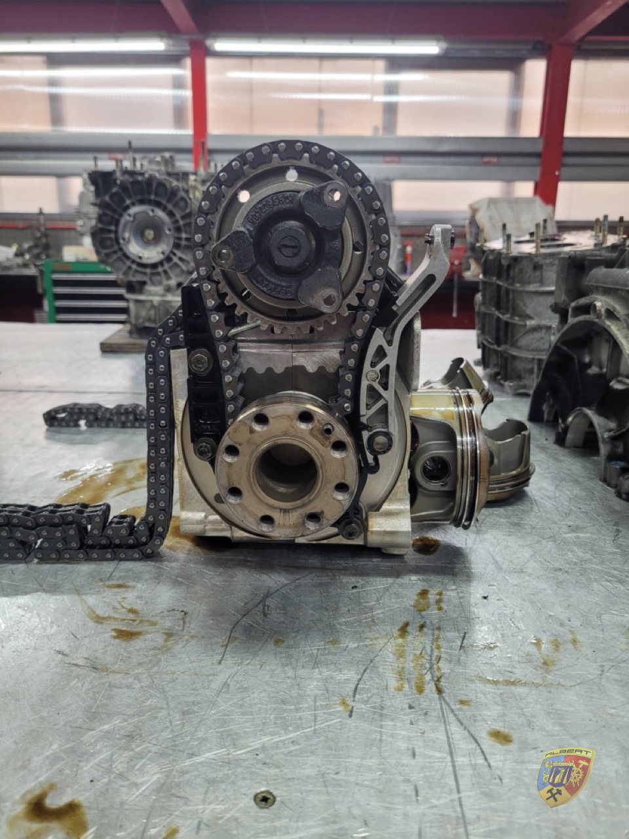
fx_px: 630
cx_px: 314
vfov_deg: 67.3
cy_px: 420
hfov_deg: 53.1
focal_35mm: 26
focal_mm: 5.4
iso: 160
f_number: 1.8
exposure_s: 1/100
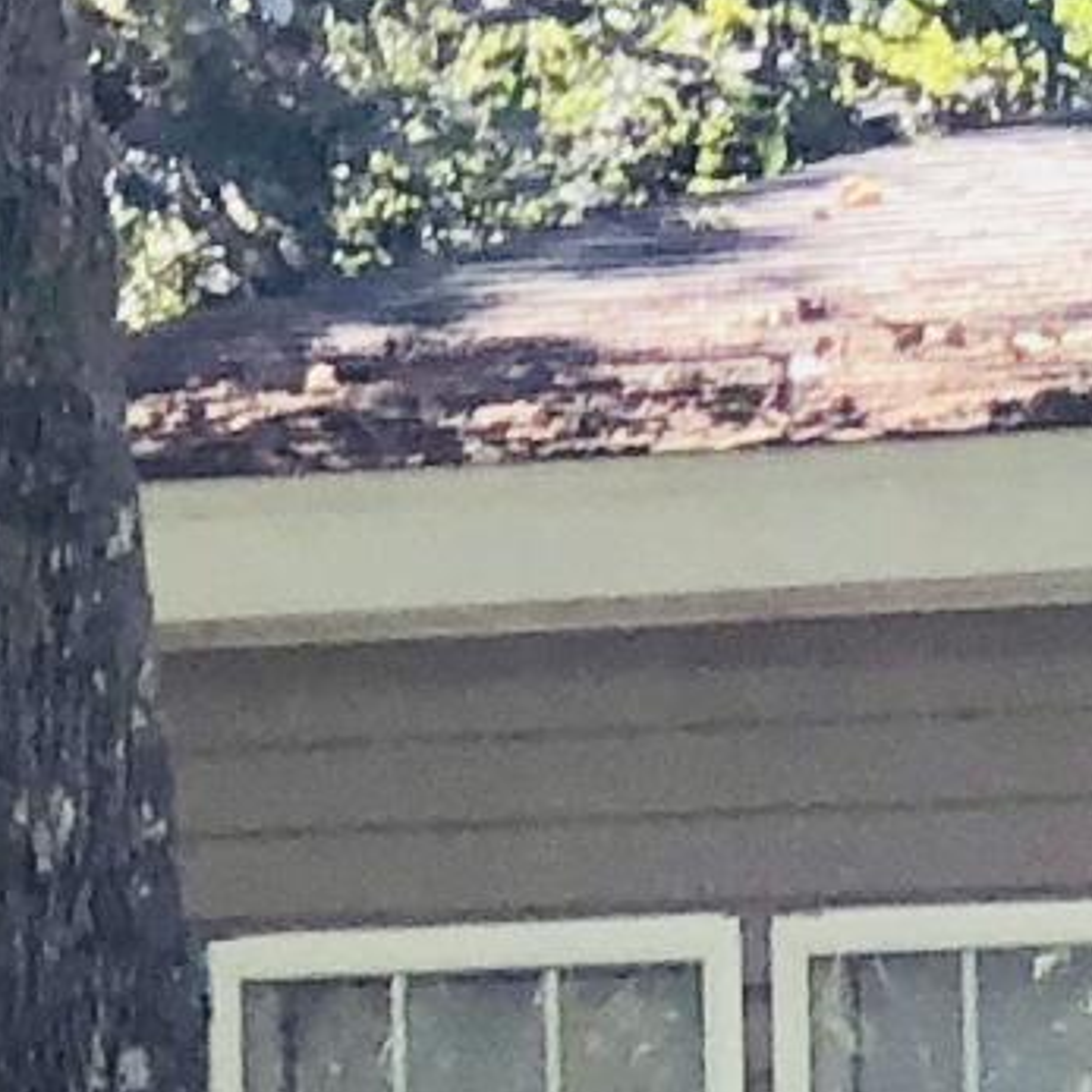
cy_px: 1636
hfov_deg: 3.8
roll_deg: +1.8
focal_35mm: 436
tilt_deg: -0.1
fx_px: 15561
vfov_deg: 4.0
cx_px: 3924
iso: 20
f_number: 2.8
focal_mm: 6.6
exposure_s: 1/121
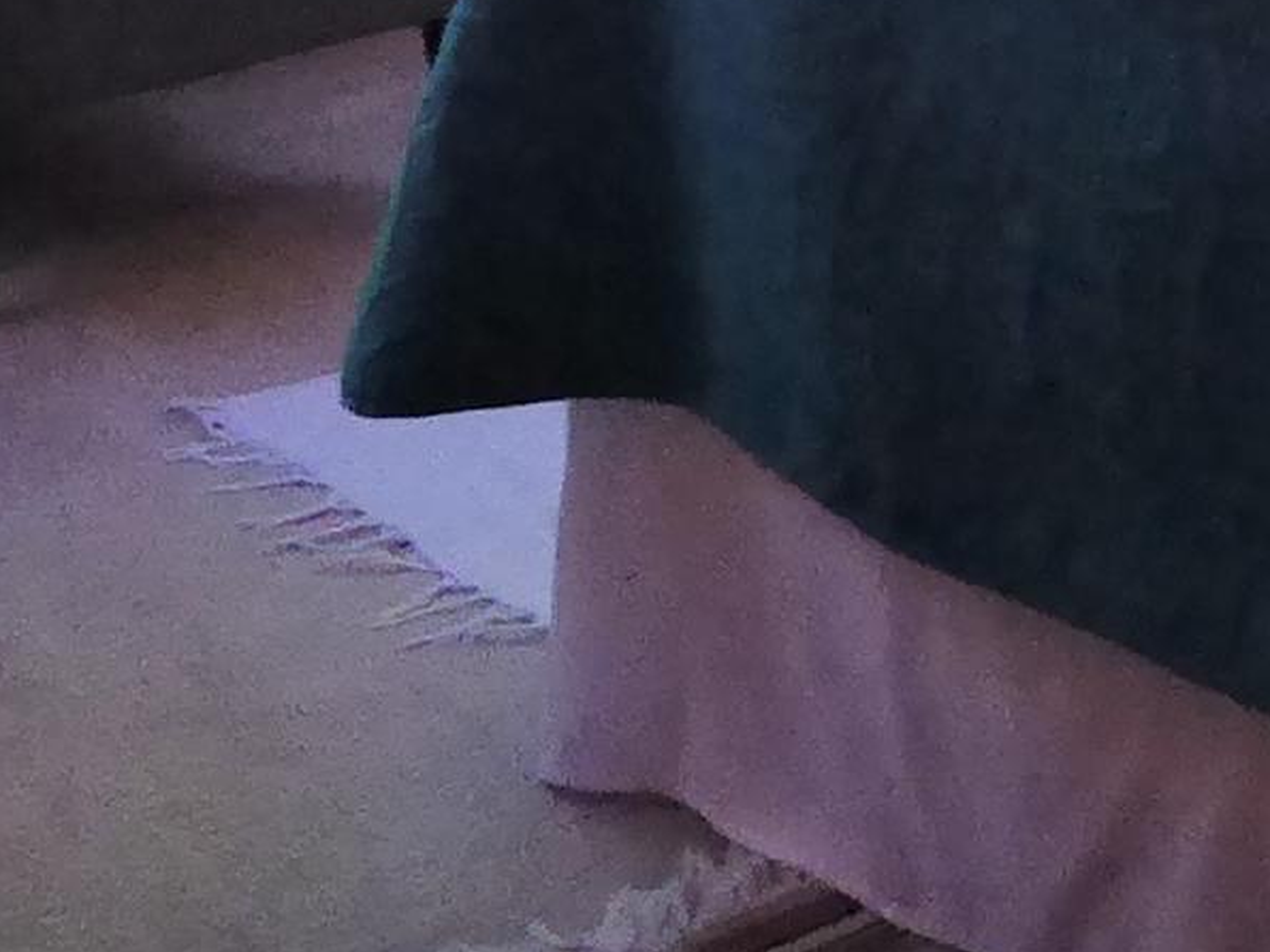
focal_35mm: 126
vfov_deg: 10.5
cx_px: 1268
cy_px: -1146
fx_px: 4622
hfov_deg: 15.4
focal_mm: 4.3
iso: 800
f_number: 3.3
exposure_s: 1/125
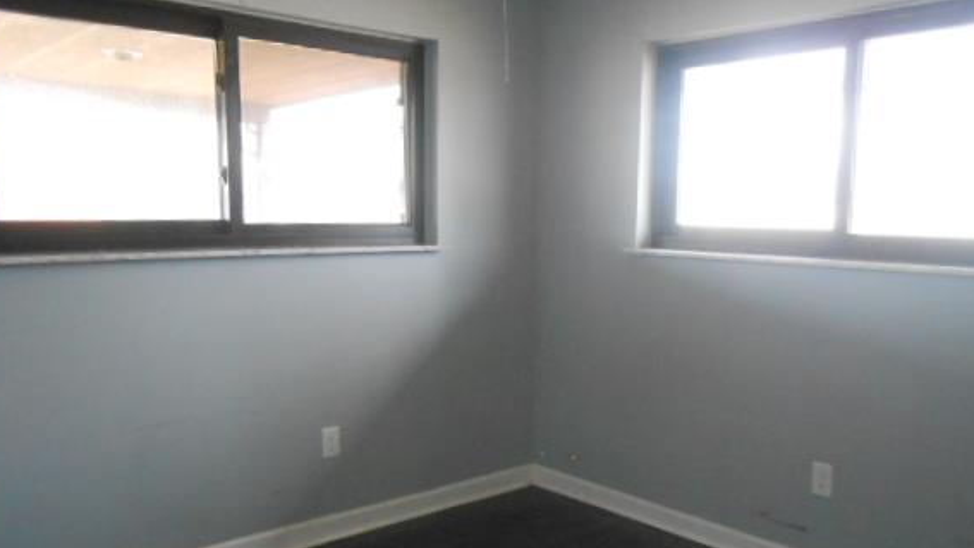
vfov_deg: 36.5
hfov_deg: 60.9
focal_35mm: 32
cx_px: 527
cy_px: 342
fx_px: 826
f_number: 3.5
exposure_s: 1/60
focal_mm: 4.6
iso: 800
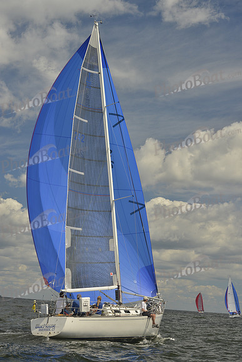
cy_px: 181
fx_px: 705
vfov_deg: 28.8
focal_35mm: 70
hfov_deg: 19.5
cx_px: 121
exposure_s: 1/640
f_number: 7.1
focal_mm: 70
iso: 200
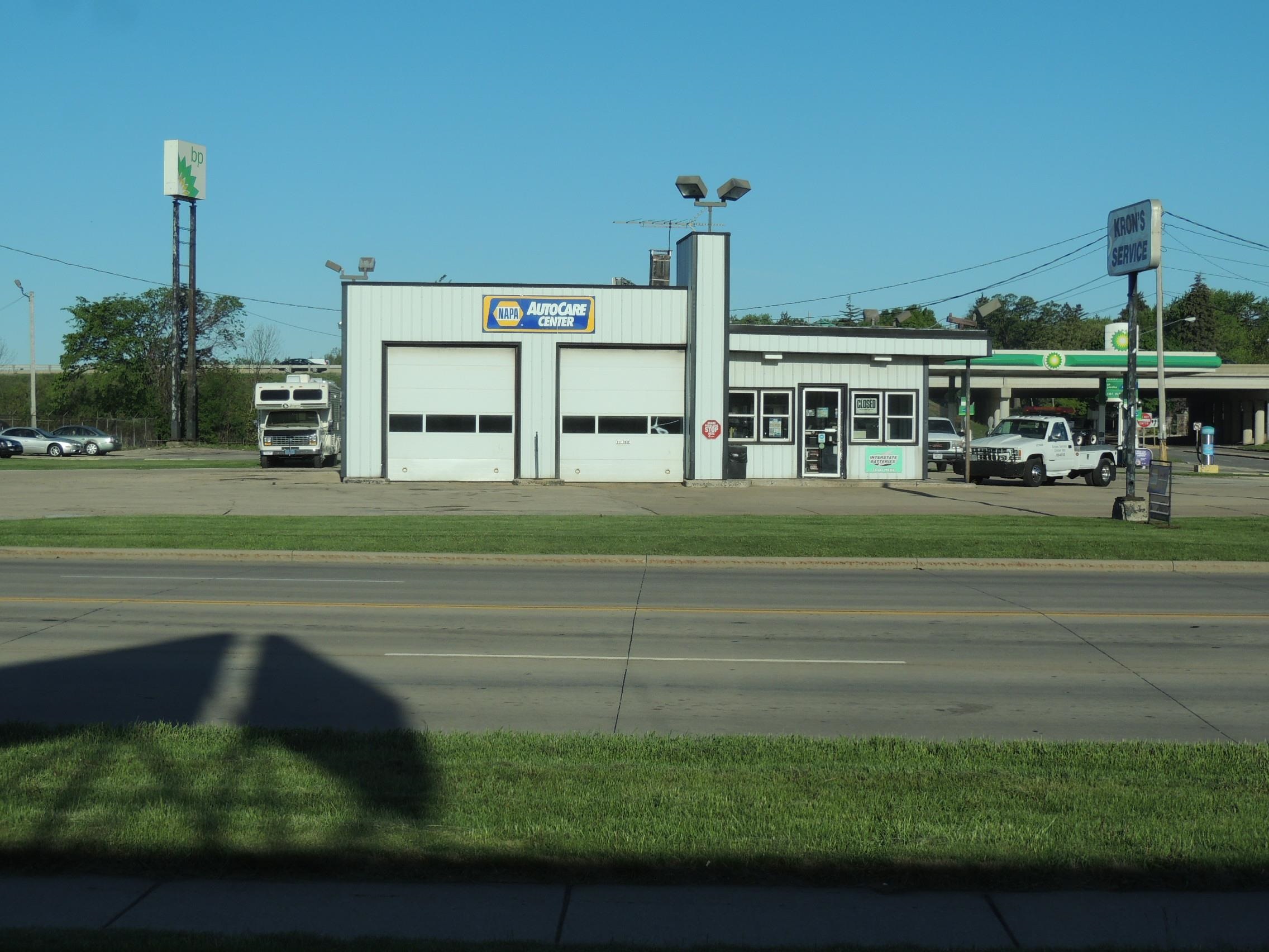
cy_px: 476
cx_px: 634
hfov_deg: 34.9
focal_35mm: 55
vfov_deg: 26.6
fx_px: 2016
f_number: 3.7
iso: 100
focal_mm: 9.8
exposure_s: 1/1250
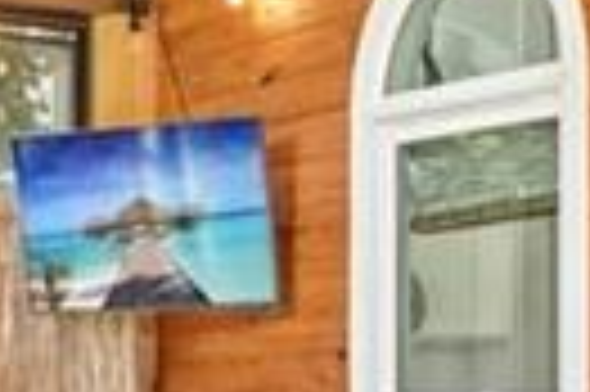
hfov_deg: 16.4
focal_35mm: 125
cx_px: 266
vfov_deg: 10.8
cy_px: 385
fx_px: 2046
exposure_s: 1/30
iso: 800
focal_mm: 16
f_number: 8
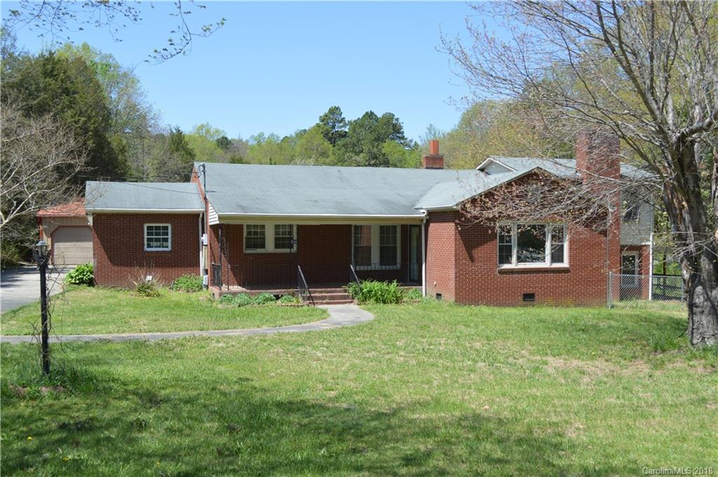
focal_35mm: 36
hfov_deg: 53.2
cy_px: 238
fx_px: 717
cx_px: 359
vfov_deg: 36.8
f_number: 7.1
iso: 100
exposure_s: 1/200
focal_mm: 24
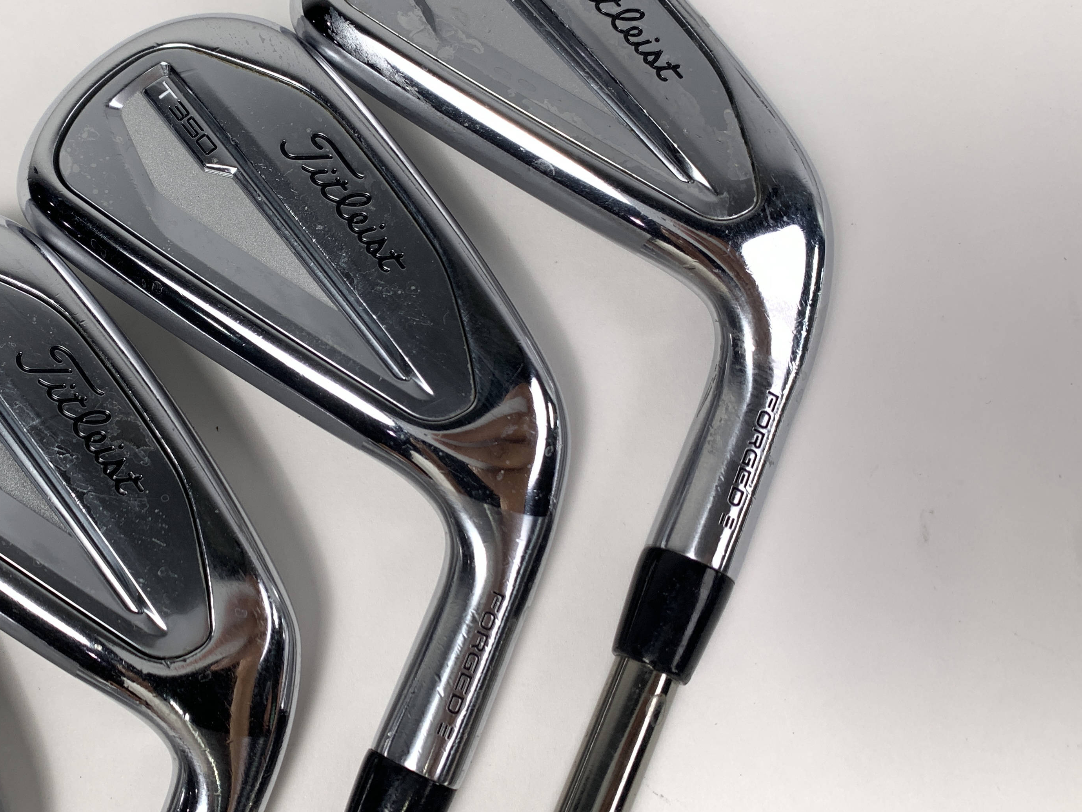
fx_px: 1188
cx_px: 315
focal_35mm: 38
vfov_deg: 37.6
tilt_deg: -73.8
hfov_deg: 47.7
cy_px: 342
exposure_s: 1/232
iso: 25
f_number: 1.8
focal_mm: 4.25
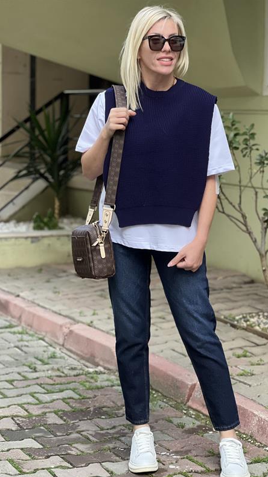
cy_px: 240
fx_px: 1075
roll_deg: -2.1
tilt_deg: -5.0
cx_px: 171
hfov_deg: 14.2
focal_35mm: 85
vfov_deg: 25.0
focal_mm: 9
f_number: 2.8
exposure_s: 1/121
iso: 250
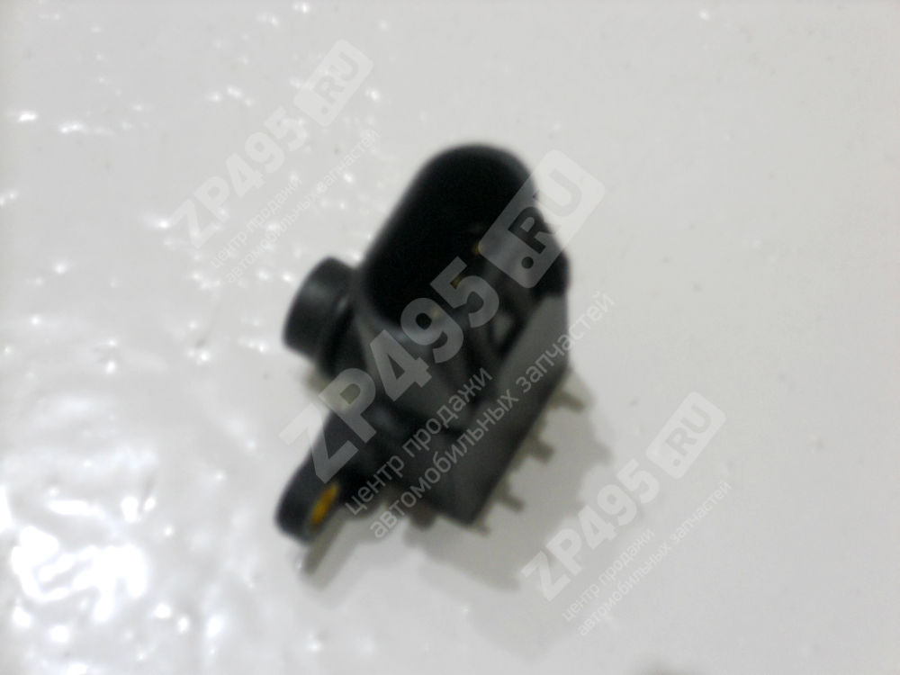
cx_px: 450
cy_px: 338
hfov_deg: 18.2
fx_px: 2808
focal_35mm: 108
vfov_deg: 13.7
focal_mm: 19.6
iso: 400
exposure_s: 1/25
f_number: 5.9
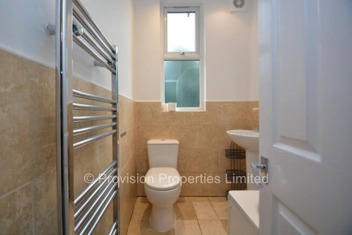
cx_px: 176
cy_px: 118
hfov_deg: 100.4
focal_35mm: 15
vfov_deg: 77.4
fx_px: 147
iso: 400
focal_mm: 10
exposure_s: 1/60
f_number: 4
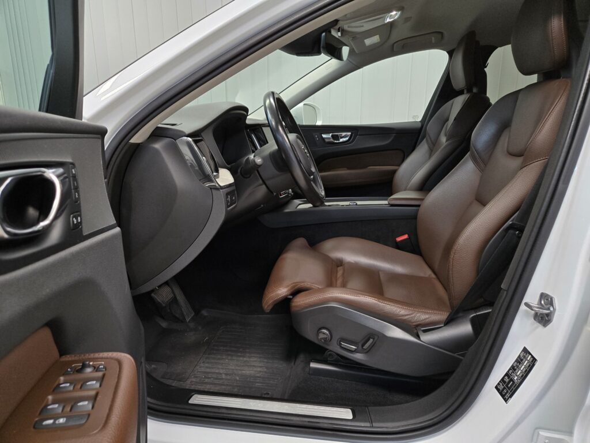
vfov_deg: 58.9
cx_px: 295
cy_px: 222
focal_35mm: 23
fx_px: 392
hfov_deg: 73.9
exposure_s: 1/100
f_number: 1.8
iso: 200
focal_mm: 5.4
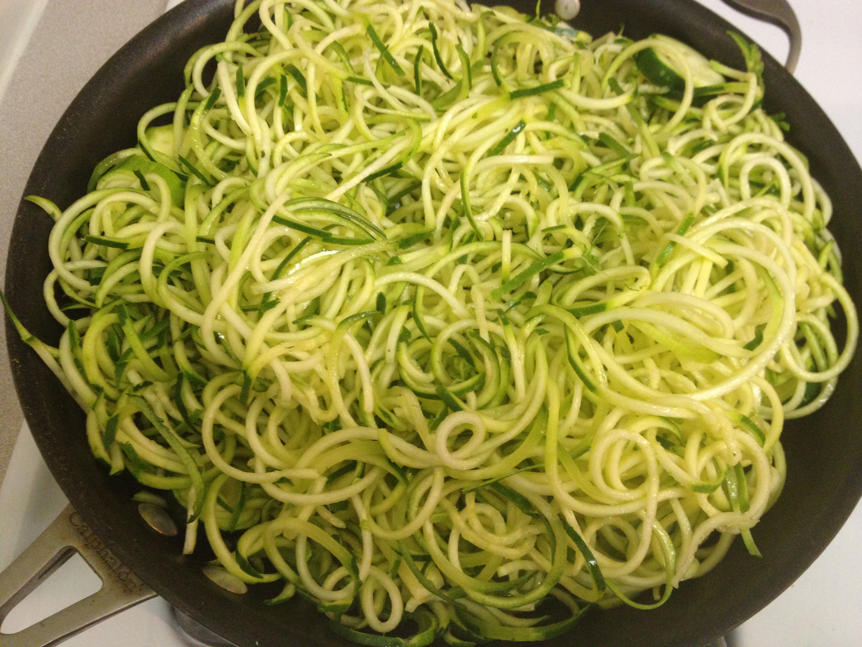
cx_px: 431
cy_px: 324
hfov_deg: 52.6
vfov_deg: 40.7
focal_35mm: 35
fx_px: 872
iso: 200
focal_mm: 4.28
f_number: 2.4
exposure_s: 1/20
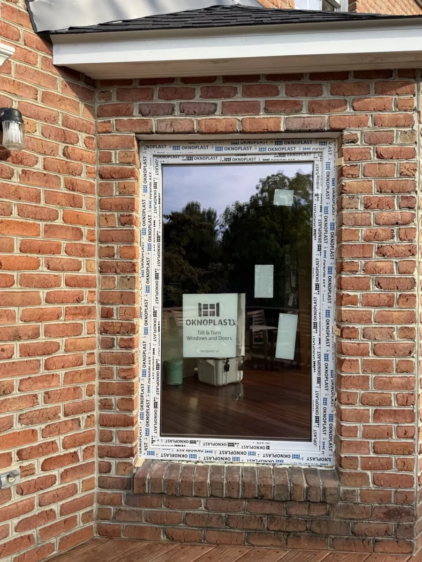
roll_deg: +0.0
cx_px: 211
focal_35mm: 24
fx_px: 390
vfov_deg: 71.6
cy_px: 281
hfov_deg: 56.8
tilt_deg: -0.5
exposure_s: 1/967
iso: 80
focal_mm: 6.76
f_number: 1.78
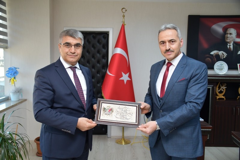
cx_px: 120
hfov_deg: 57.2
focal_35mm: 33
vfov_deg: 40.0
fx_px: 220
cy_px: 80
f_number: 4
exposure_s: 1/60
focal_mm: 22
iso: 450
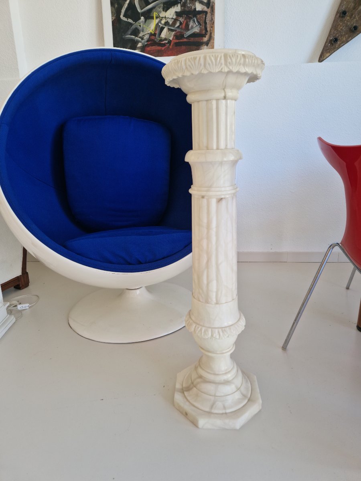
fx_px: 320
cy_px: 240
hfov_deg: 58.9
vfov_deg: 73.9
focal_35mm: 23
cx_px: 180
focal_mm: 5.4
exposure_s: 1/50
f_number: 1.8
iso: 50
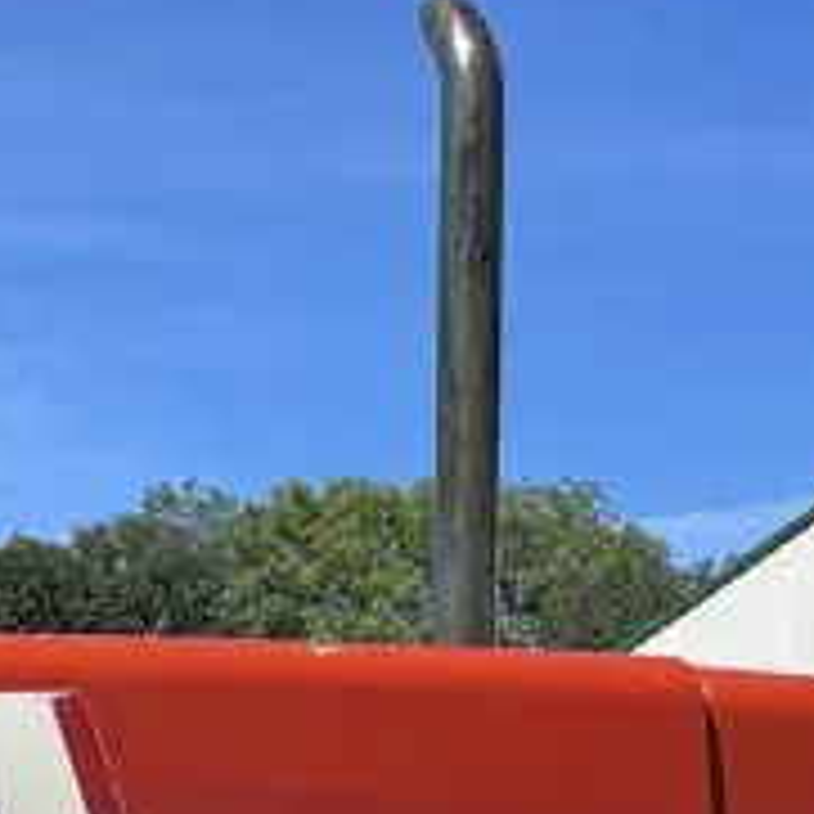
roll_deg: -0.8
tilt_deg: -1.1
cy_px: 1196
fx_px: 3246
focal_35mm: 122
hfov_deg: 14.1
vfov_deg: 13.5
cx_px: 810
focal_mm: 5.1
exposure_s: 1/2660
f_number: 1.6
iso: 32
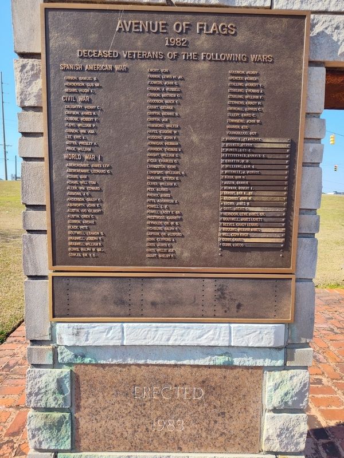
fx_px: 305
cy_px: 229
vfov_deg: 73.9
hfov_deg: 58.9
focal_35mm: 23
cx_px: 172
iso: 100
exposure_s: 1/1042
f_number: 1.8
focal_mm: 5.56
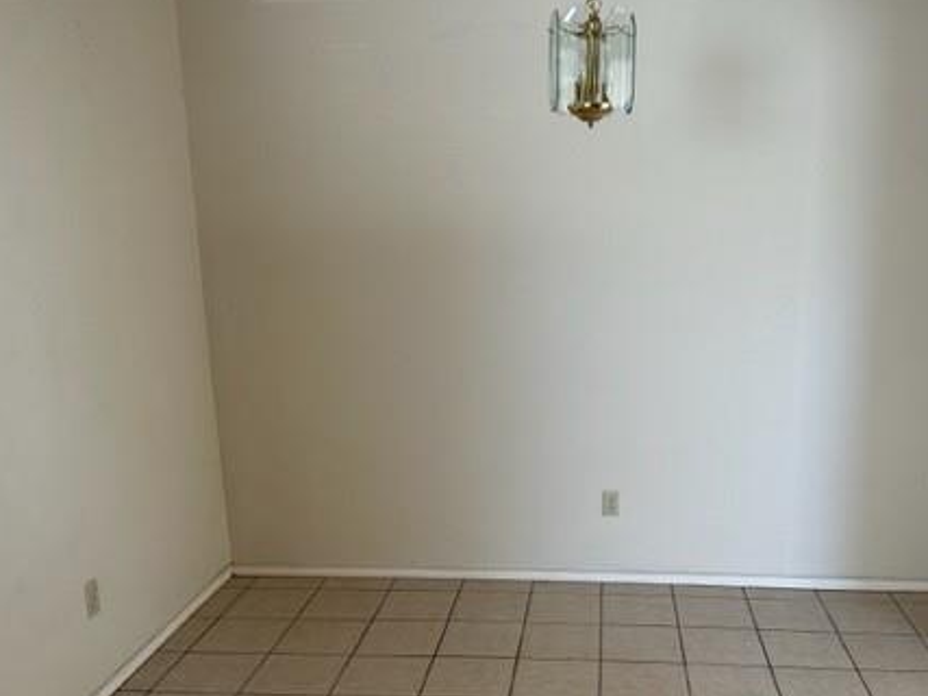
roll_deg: -0.3
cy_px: 437
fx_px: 965
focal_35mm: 36
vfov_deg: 39.4
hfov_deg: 51.0
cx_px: 567
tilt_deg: -12.9
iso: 125
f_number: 1.78
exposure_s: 1/121
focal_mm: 6.86
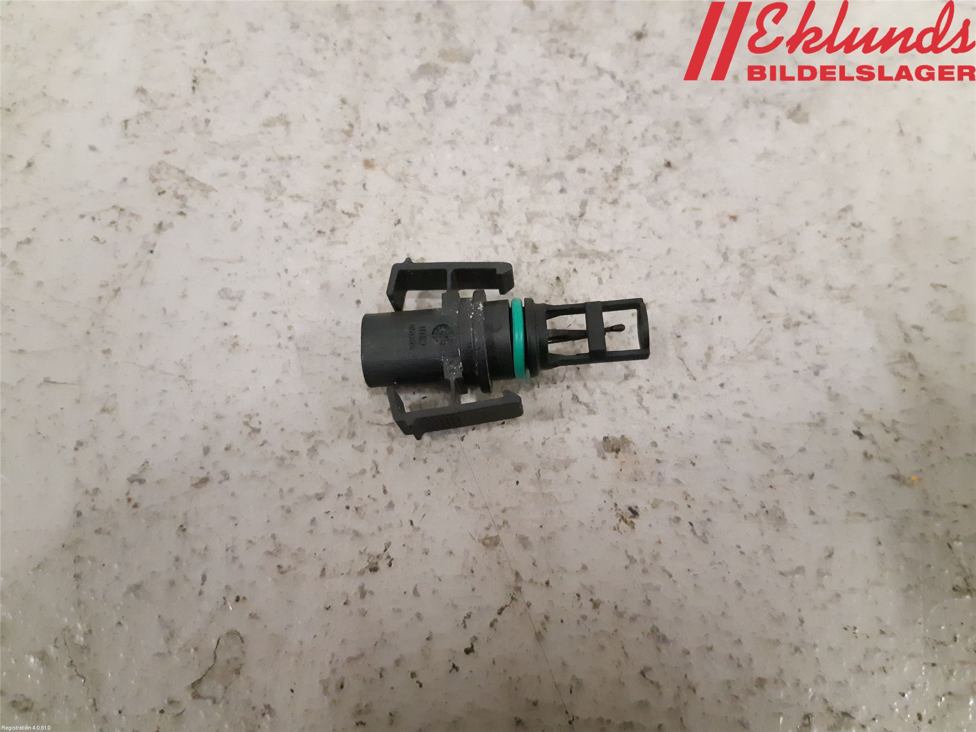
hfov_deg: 67.3
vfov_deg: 53.1
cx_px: 488
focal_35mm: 26
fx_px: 733
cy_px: 366
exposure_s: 1/130
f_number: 1.7
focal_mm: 3.93
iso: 800
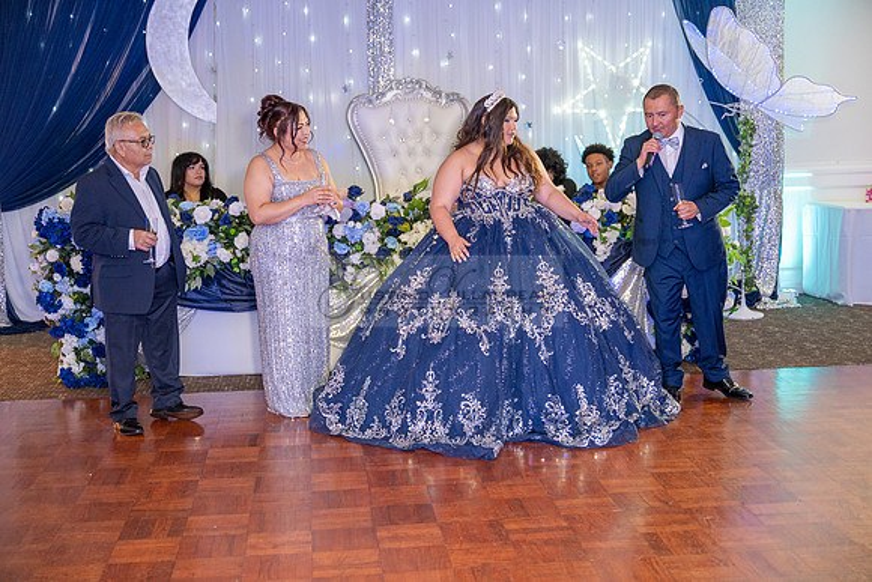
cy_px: 291
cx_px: 436
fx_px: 1163
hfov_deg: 41.1
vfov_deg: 28.1
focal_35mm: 48
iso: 1250
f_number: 2.8
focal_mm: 48
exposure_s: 1/200
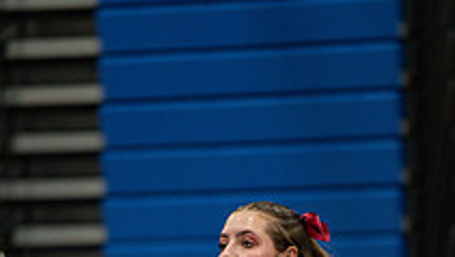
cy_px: 471
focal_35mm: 447
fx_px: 5396
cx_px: 233
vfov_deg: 2.7
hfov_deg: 4.8
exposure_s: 1/500
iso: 5000
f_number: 4
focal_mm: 200
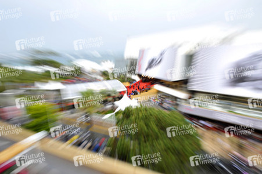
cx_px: 131
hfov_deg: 73.8
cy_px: 87
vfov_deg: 53.1
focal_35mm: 24
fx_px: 175
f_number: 18
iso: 200
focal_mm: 24
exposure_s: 1/6
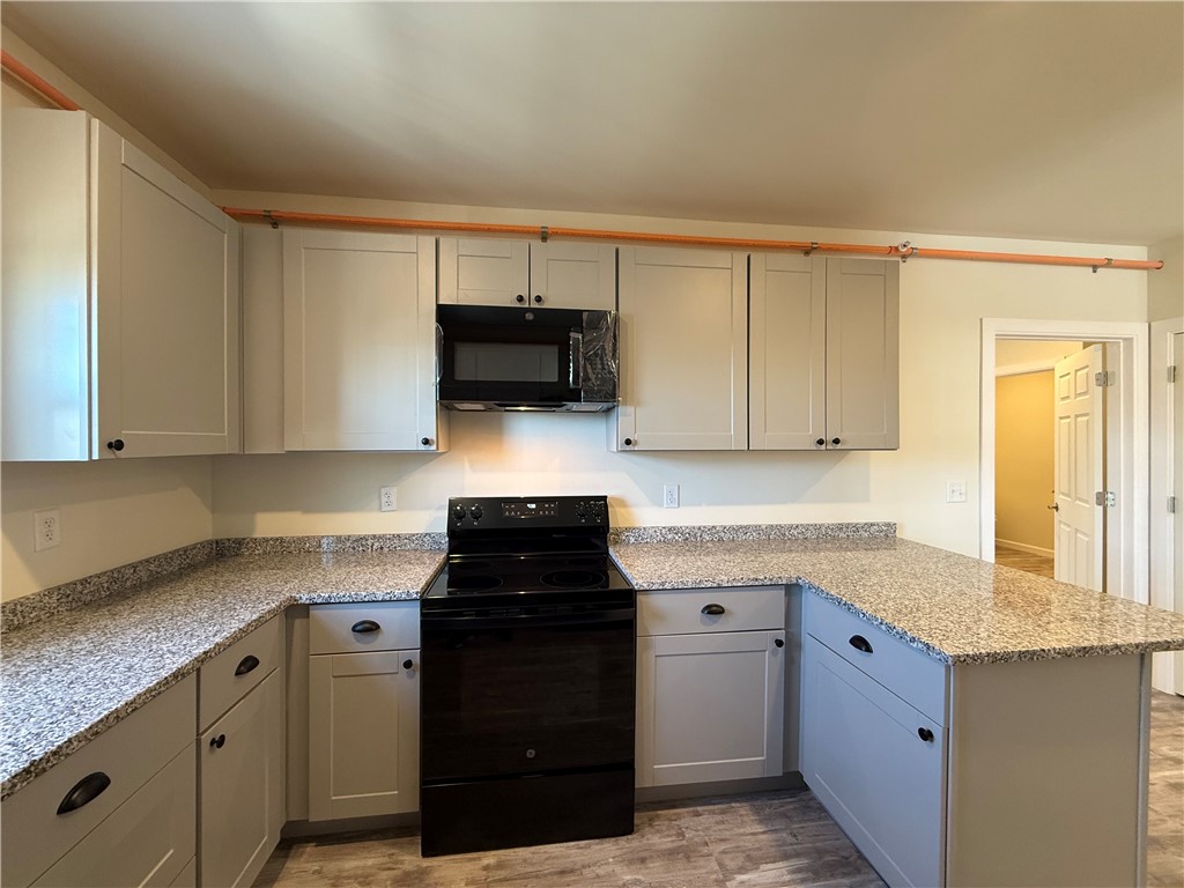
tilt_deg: -0.9
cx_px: 592
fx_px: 479
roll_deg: +0.1
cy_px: 444
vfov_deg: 85.7
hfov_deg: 102.1
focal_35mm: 14
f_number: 2.2
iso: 250
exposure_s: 1/60
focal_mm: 2.22
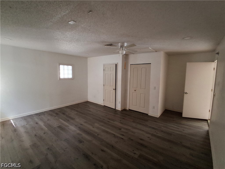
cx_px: 112
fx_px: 104
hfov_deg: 94.5
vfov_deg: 78.1
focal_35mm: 16
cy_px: 84
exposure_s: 1/24
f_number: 2.2
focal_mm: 1.64
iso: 500
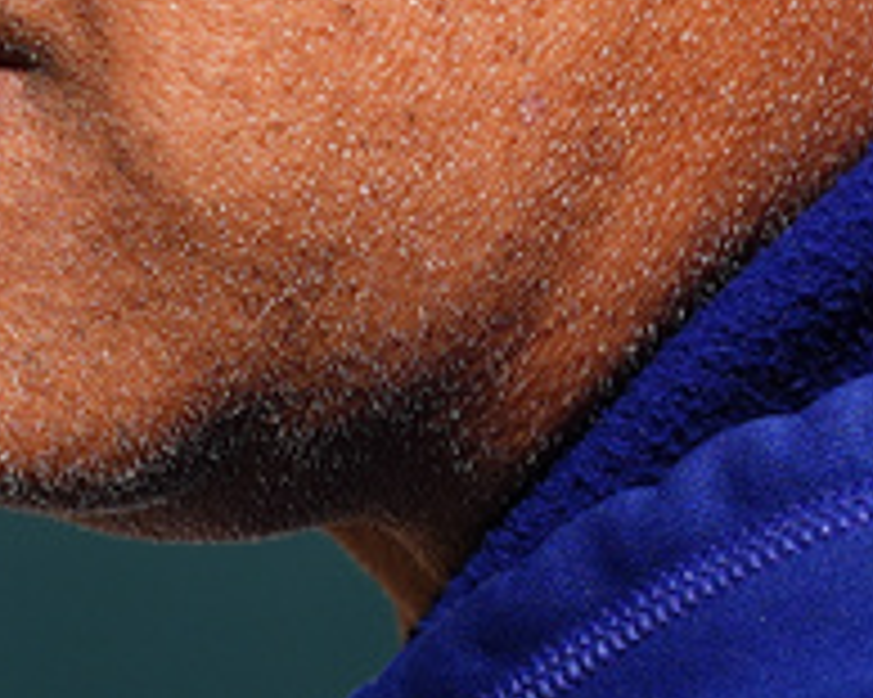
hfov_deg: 0.4
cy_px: -509
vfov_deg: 0.3
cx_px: -243
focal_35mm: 4472
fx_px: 115487
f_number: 4
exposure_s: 1/2000
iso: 200
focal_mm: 600
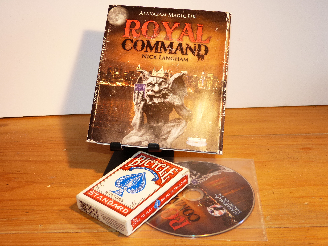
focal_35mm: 45
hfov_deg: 42.1
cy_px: 123
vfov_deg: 32.2
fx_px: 426
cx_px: 164
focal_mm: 8.1
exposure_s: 1/60
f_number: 3.2
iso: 100
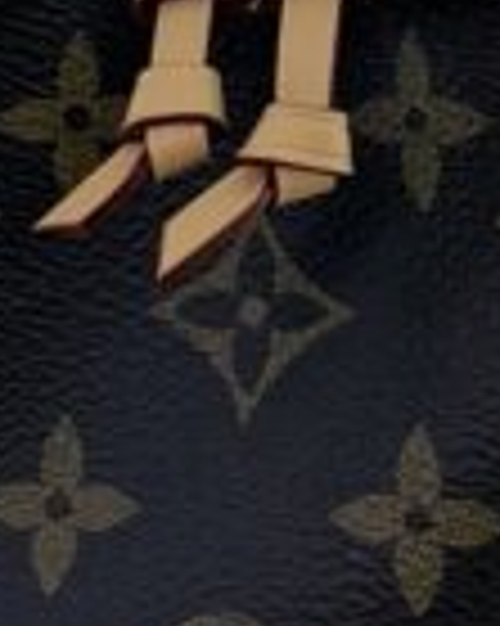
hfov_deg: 8.1
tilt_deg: -8.2
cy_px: -290
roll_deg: +0.4
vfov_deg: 9.8
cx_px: 153
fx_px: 3537
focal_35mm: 191
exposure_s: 1/524
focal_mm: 6.76
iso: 80
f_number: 1.78
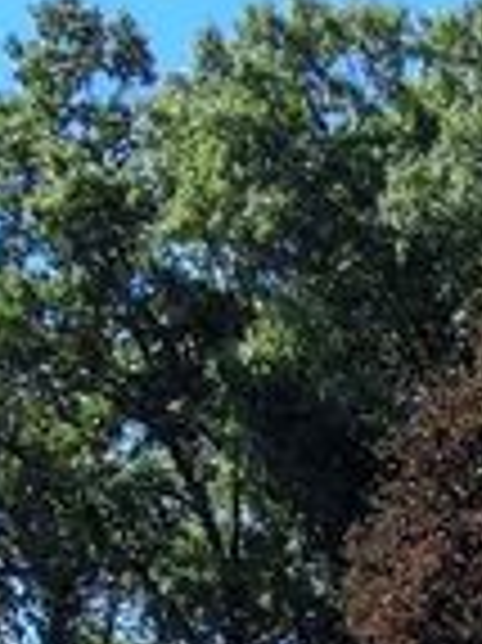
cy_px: 1326
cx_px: 969
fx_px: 2436
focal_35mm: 131
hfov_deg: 10.4
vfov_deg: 12.9
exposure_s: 1/839
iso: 32
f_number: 1.9
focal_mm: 2.91
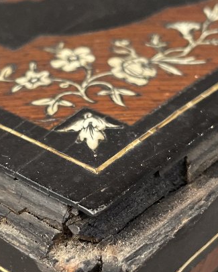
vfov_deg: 25.1
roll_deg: +0.8
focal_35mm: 75
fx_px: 605
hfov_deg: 20.4
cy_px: 204
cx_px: 99
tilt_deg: -36.7
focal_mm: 4.2
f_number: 1.6
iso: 320
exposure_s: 1/60
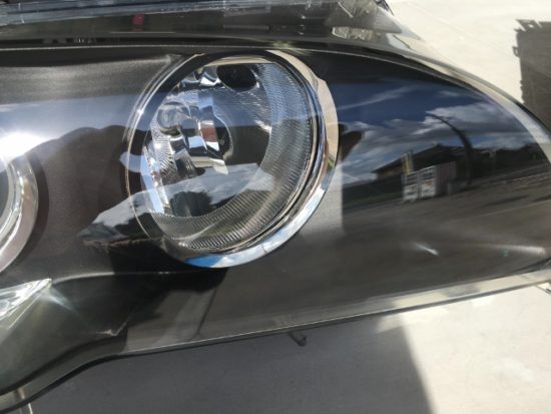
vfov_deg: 48.3
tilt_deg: -38.9
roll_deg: -1.0
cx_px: 276
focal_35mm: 29
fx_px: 462
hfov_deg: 61.6
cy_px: 207
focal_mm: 4.15
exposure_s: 1/1166
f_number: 2.2
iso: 25
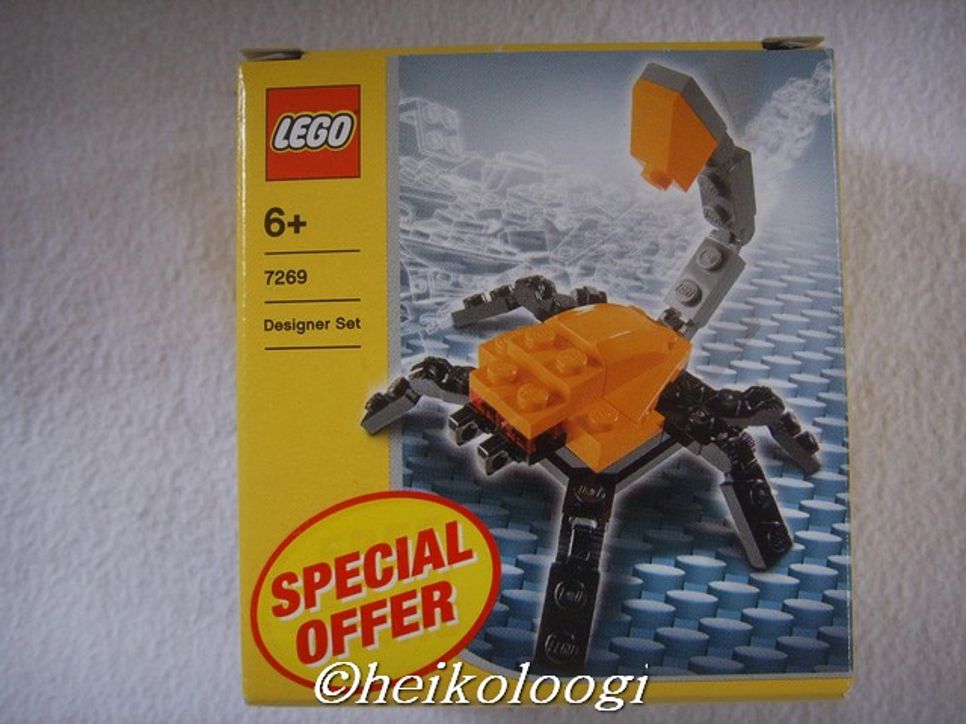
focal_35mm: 39
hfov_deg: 47.9
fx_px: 1088
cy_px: 362
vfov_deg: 36.8
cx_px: 483
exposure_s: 1/45
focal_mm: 6.6
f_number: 3.5
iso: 120
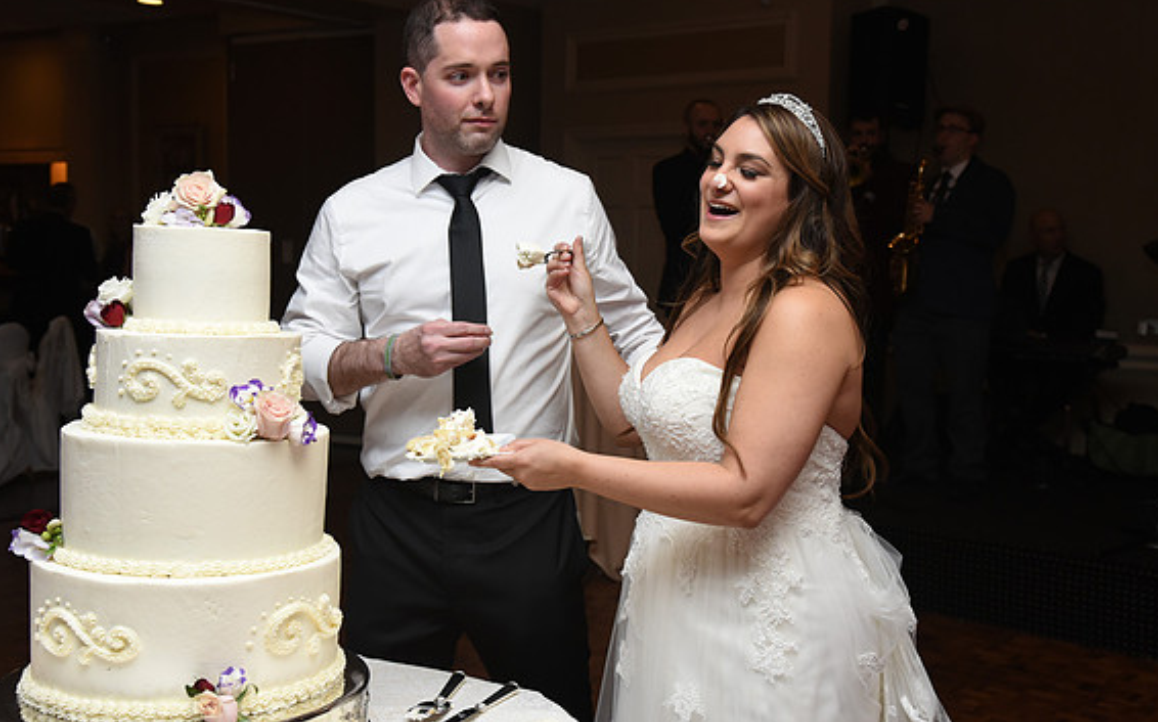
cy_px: 332
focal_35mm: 46
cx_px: 585
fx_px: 1451
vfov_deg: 27.9
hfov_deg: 43.5
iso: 2000
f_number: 5.6
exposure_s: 1/80
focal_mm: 44
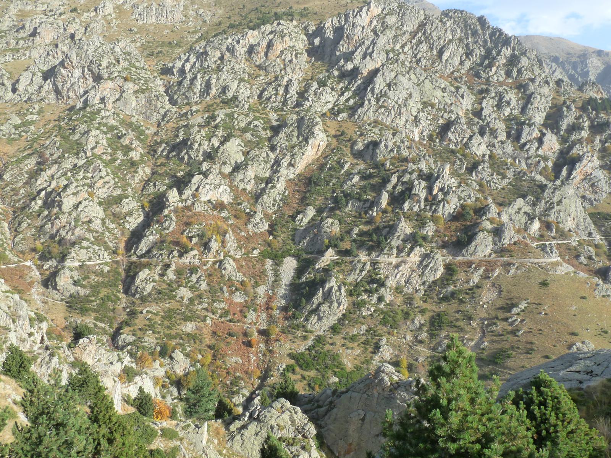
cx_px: 306
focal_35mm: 27
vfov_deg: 51.4
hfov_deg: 65.3
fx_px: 477
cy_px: 229
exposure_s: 1/200
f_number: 5
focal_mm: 4.8
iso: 160
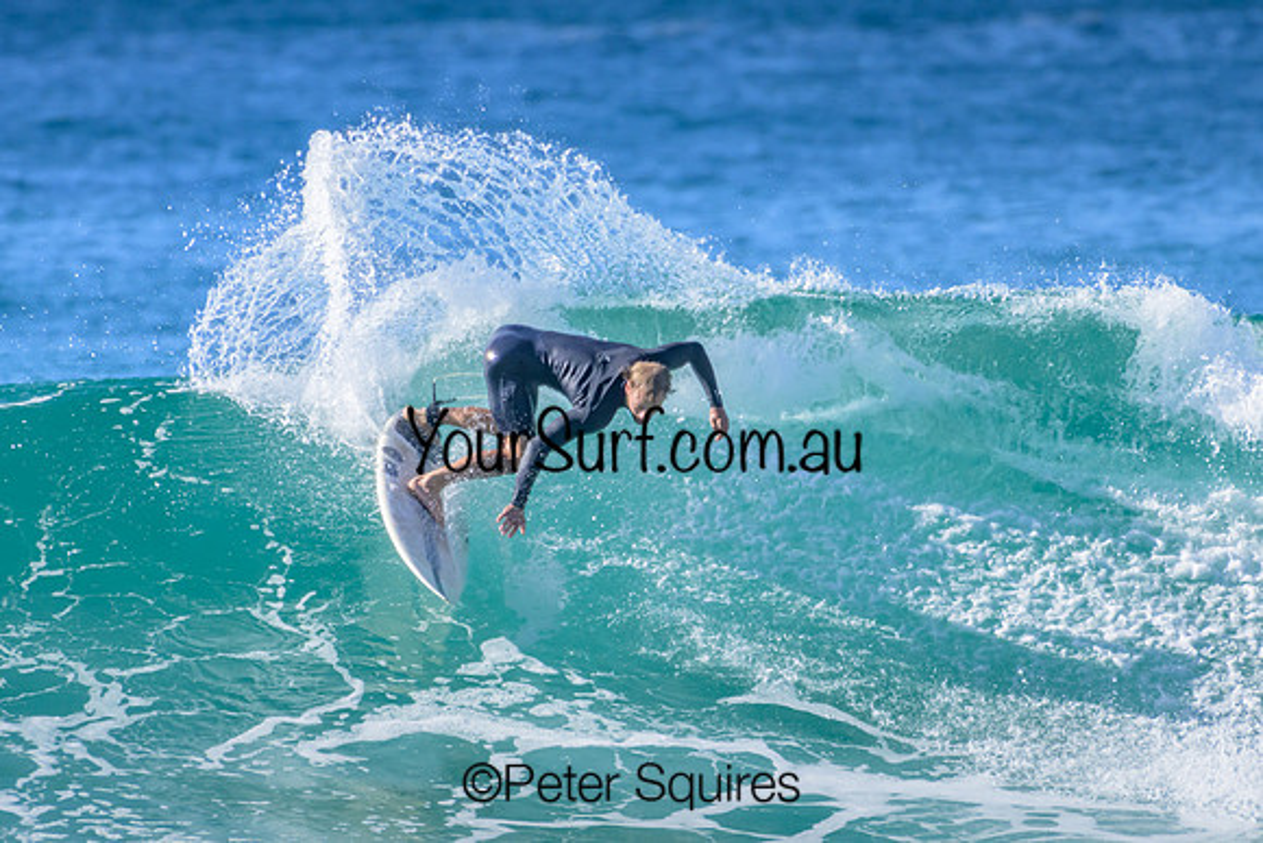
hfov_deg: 2.1
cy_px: 422
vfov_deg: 1.4
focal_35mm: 1000
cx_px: 632
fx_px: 35090
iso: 1800
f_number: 11
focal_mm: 1000
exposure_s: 1/2000
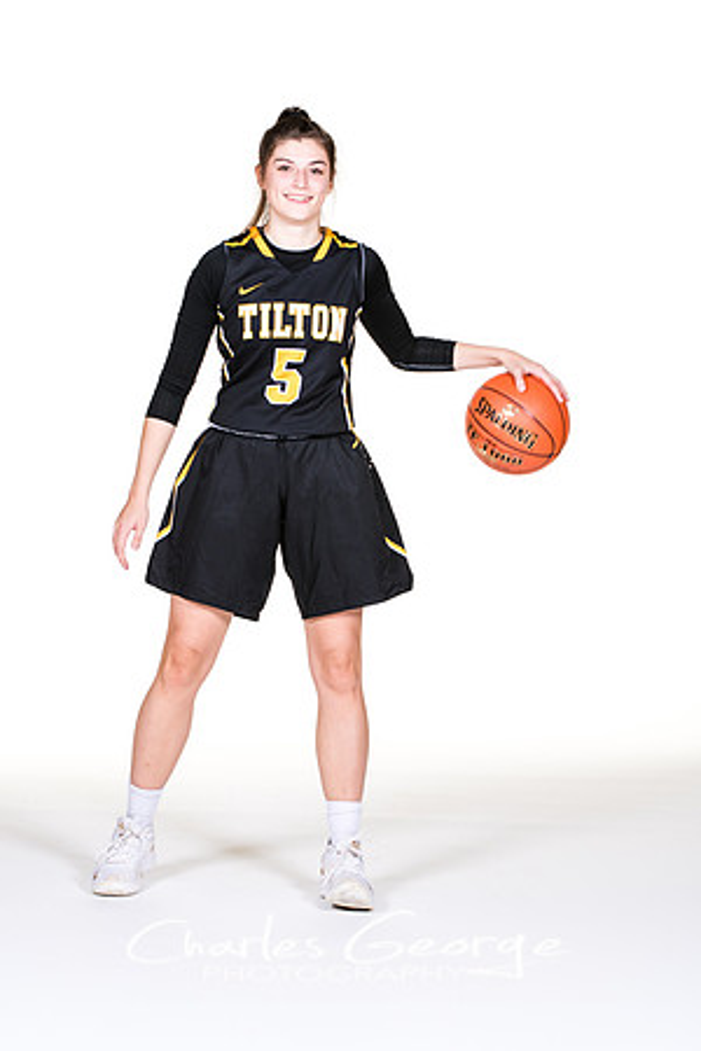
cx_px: 350
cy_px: 526
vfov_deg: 16.7
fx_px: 3592
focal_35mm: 123
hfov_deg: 11.1
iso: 200
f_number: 6.3
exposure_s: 1/160
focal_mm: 82
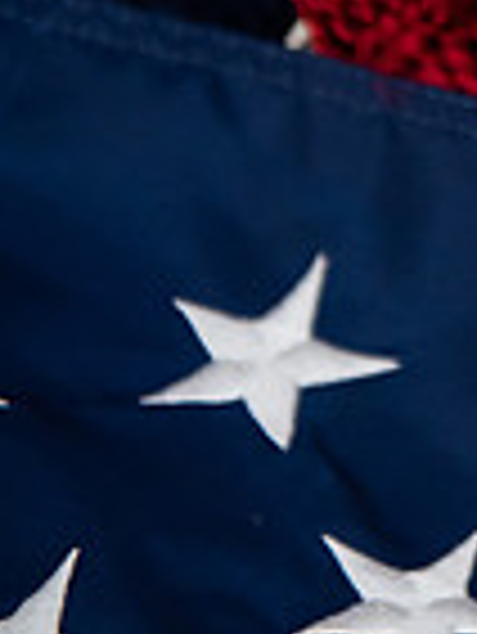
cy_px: -239
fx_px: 5283
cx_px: 1409
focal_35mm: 288
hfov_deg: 4.9
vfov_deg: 6.8
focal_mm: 66
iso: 500
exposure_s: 1/250
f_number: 2.8
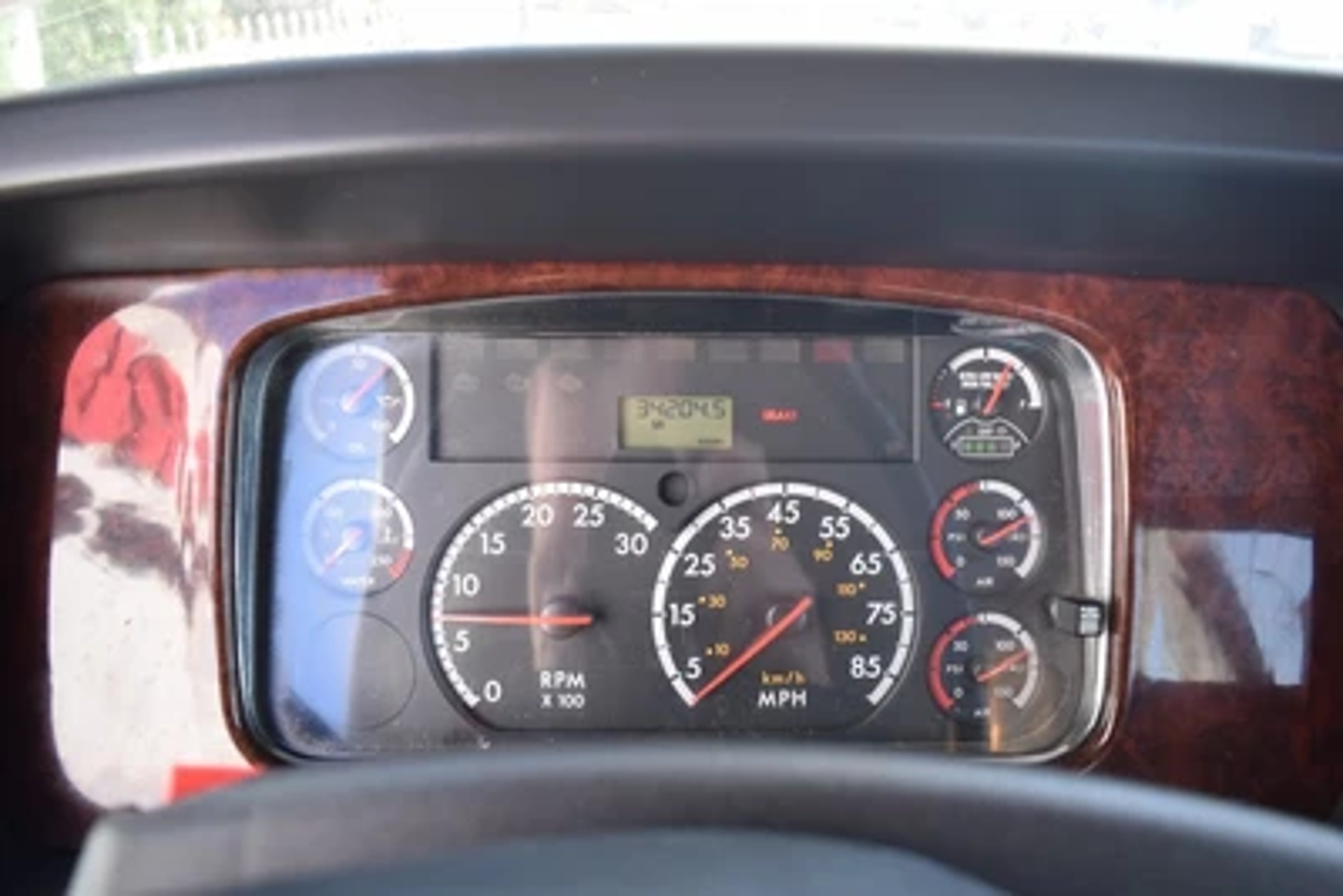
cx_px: 672
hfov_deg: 67.4
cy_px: 448
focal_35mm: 27
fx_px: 1008
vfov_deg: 48.0
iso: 400
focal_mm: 18
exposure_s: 1/100
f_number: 5
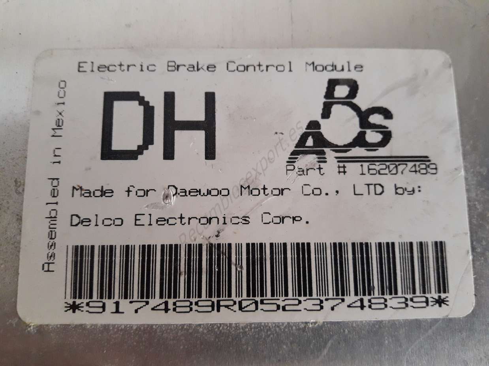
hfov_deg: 63.5
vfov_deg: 49.7
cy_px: 183
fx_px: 395
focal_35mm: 28
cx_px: 244
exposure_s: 1/17
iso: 250
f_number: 1.9
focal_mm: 3.7
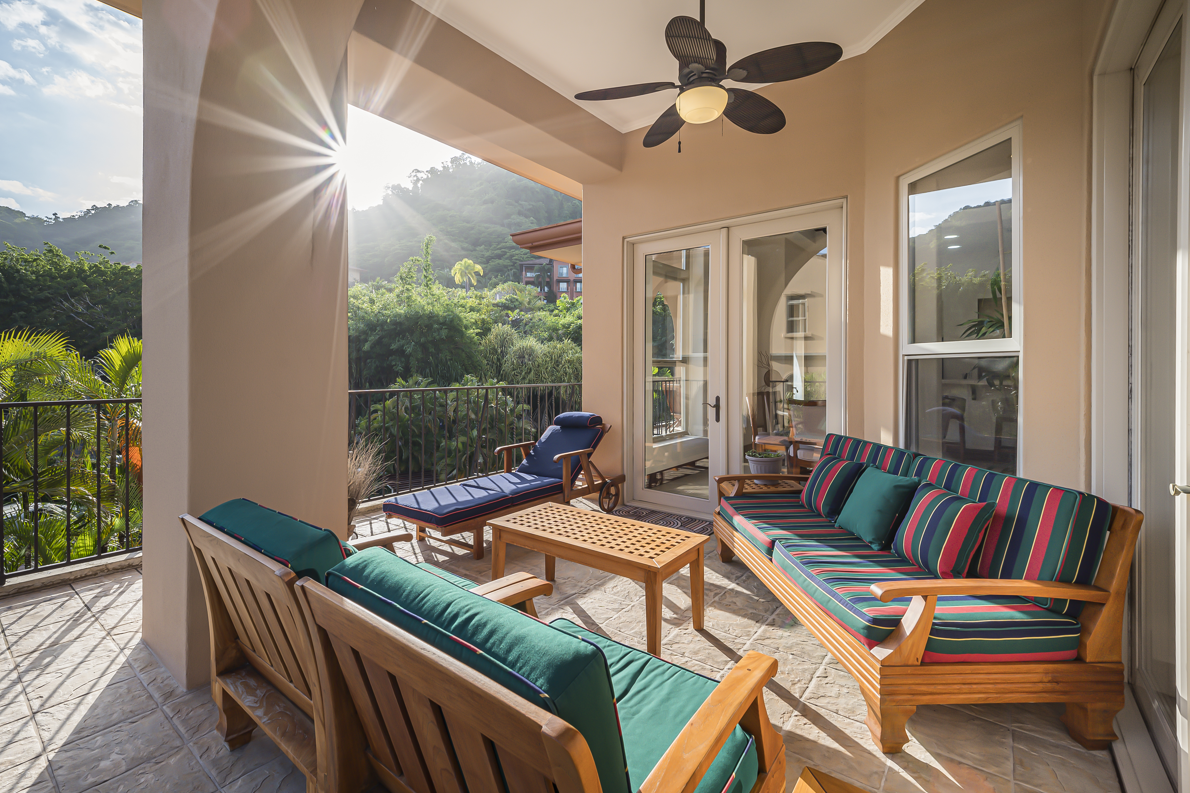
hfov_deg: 100.3
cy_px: 405
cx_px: 567
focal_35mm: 15
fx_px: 496
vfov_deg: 77.3
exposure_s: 1/80
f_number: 8
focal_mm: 14
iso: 100
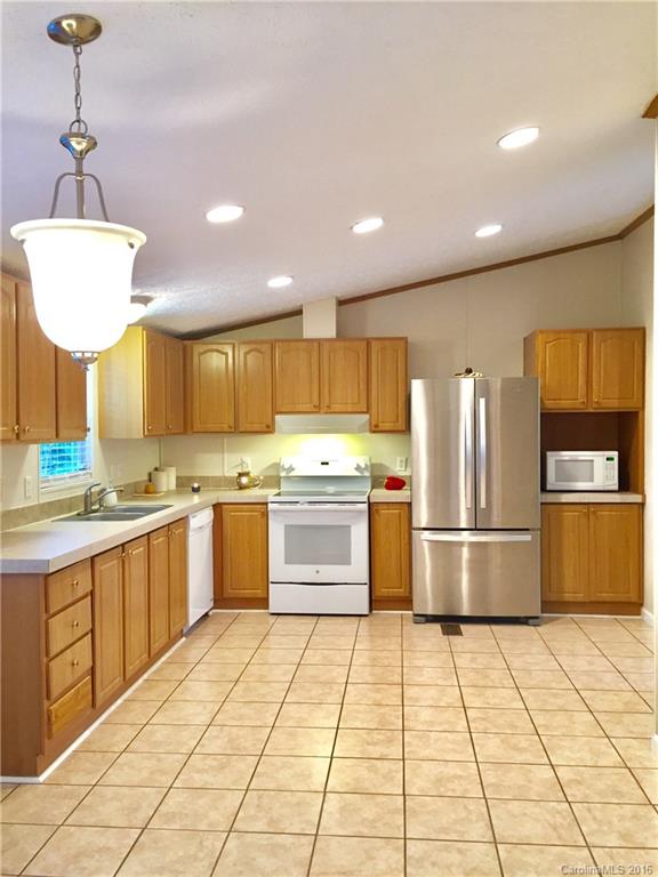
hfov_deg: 48.2
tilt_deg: -1.5
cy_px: 438
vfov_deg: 61.7
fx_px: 735
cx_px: 329
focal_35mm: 29
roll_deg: +0.6
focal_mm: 4.15
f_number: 2.2
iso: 80
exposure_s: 1/30
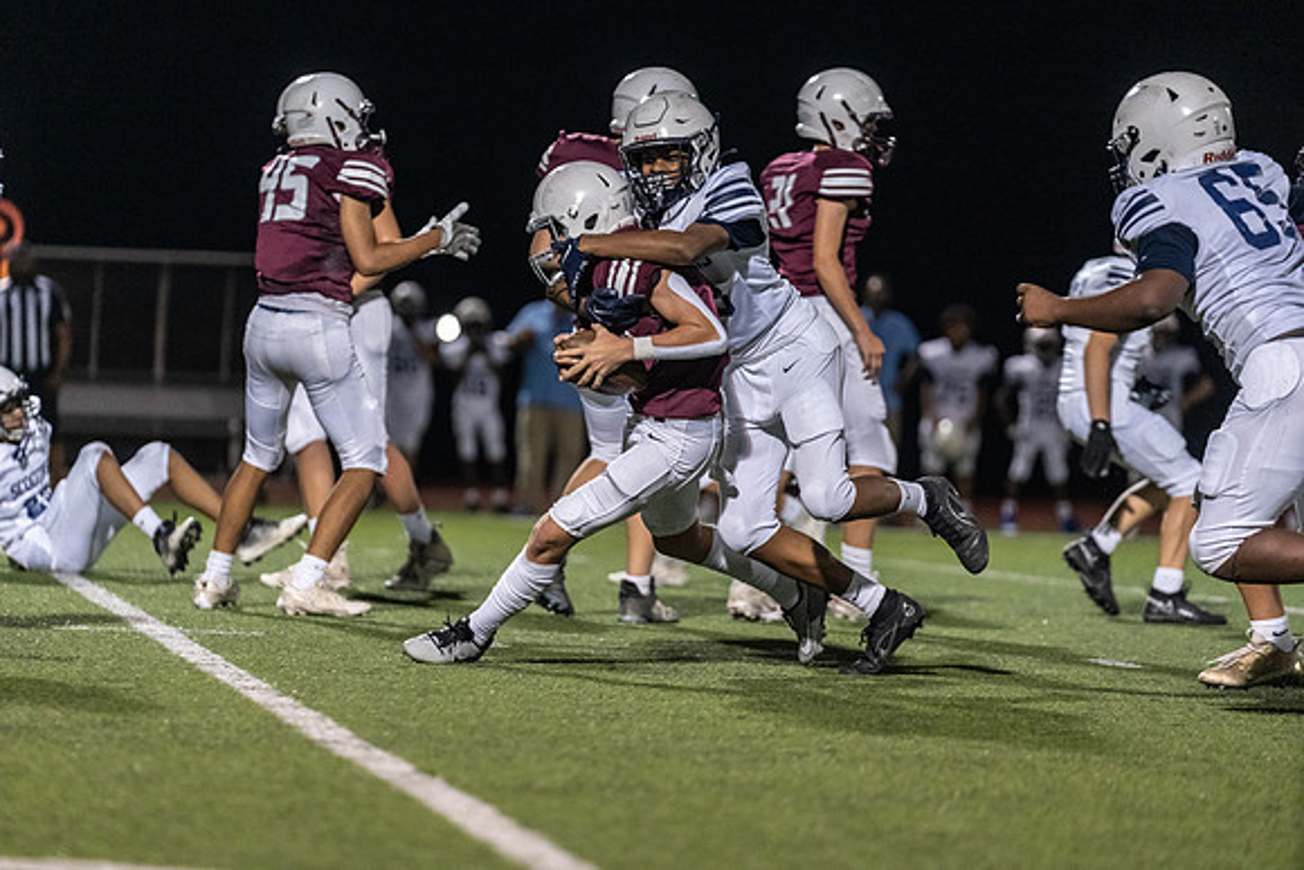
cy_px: 435
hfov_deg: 10.3
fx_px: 7246
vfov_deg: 6.9
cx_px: 652
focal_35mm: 200
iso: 5000
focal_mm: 200
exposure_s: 1/1000
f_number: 3.2
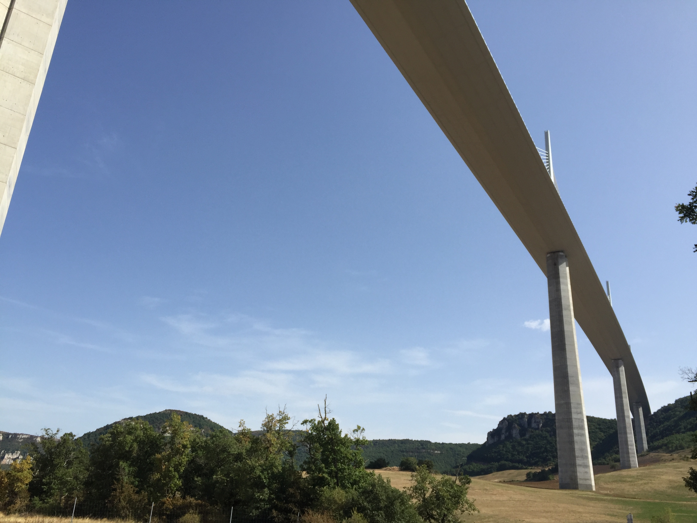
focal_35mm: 29
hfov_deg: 61.7
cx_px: 348
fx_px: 584
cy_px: 262
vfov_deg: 48.2
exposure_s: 1/2326
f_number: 2.2
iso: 32
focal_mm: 4.15
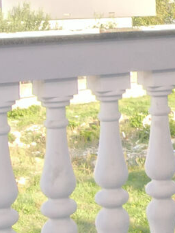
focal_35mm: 118
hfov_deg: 11.7
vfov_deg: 16.6
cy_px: 50
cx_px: 308
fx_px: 796
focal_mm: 10
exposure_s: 1/200
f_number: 8
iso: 100
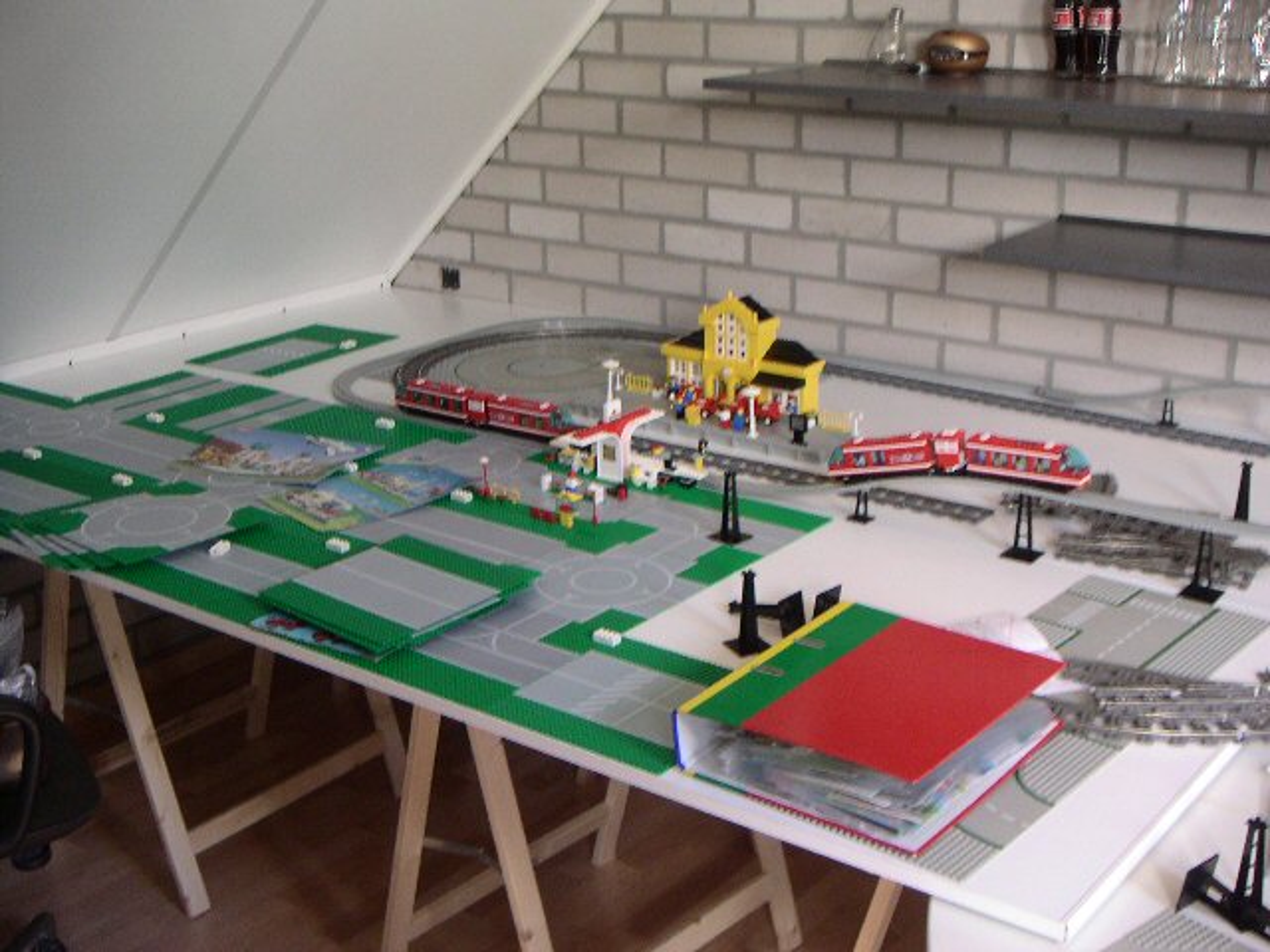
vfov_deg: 32.9
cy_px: 476
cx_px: 635
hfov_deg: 42.9
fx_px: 1614
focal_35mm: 44
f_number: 2.9
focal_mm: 6.8
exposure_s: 1/12
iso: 100
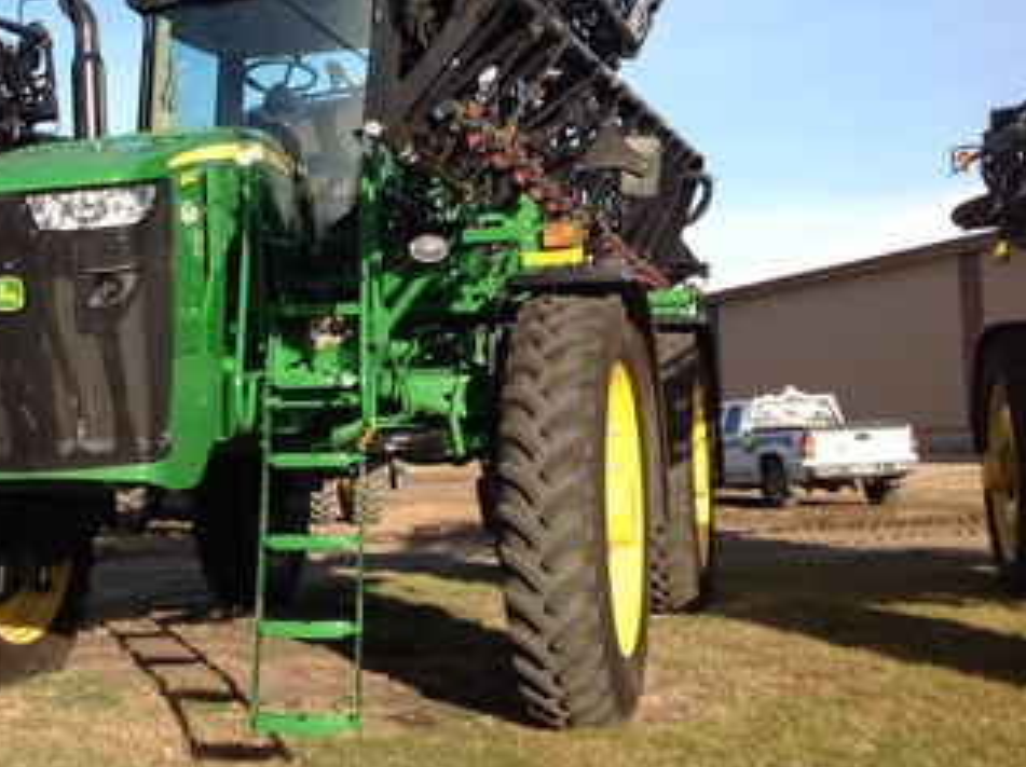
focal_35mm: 60
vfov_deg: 24.4
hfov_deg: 31.1
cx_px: 155
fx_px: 1776
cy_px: 343
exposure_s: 1/1043
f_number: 2.4
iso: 50
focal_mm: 4.28
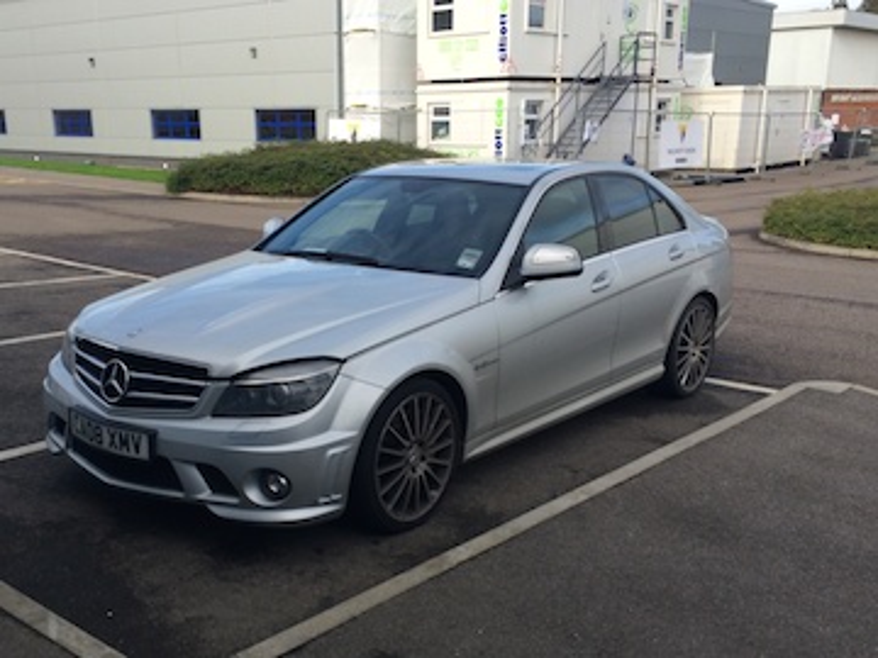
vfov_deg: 46.8
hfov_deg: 60.0
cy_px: 329
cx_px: 439
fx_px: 761
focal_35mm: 30
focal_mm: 4.12
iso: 32
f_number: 2.2
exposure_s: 1/855
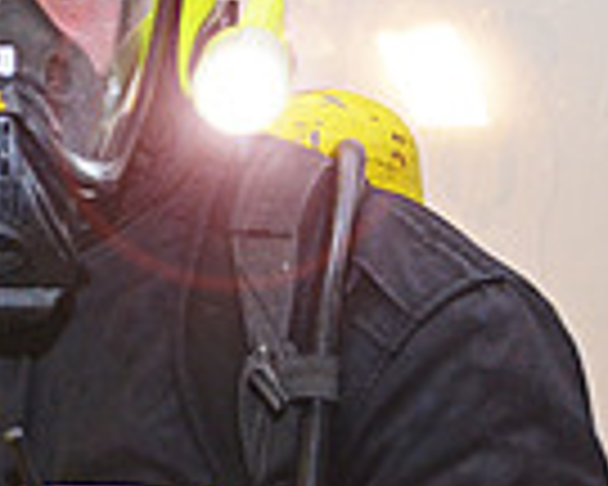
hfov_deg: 16.5
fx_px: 1961
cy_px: 250
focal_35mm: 109
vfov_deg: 14.1
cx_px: -209
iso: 1600
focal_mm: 22
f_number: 4
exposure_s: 1/60
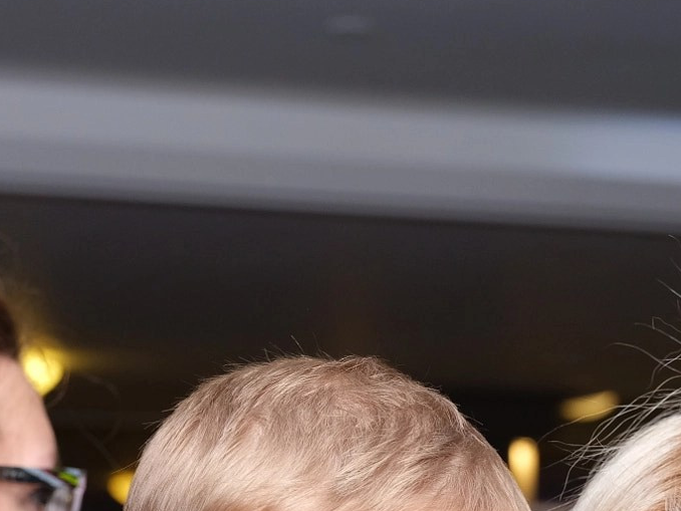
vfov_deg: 9.4
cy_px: 740
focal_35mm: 154
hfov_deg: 12.8
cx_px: 457
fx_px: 3031
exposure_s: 1/125
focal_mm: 64
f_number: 8
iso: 1600
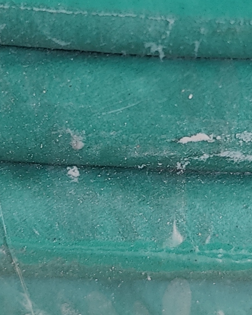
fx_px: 1249
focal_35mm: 134
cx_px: 127
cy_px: 114
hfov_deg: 11.5
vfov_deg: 14.4
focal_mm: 6.06
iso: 200
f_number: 1.8
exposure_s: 1/50
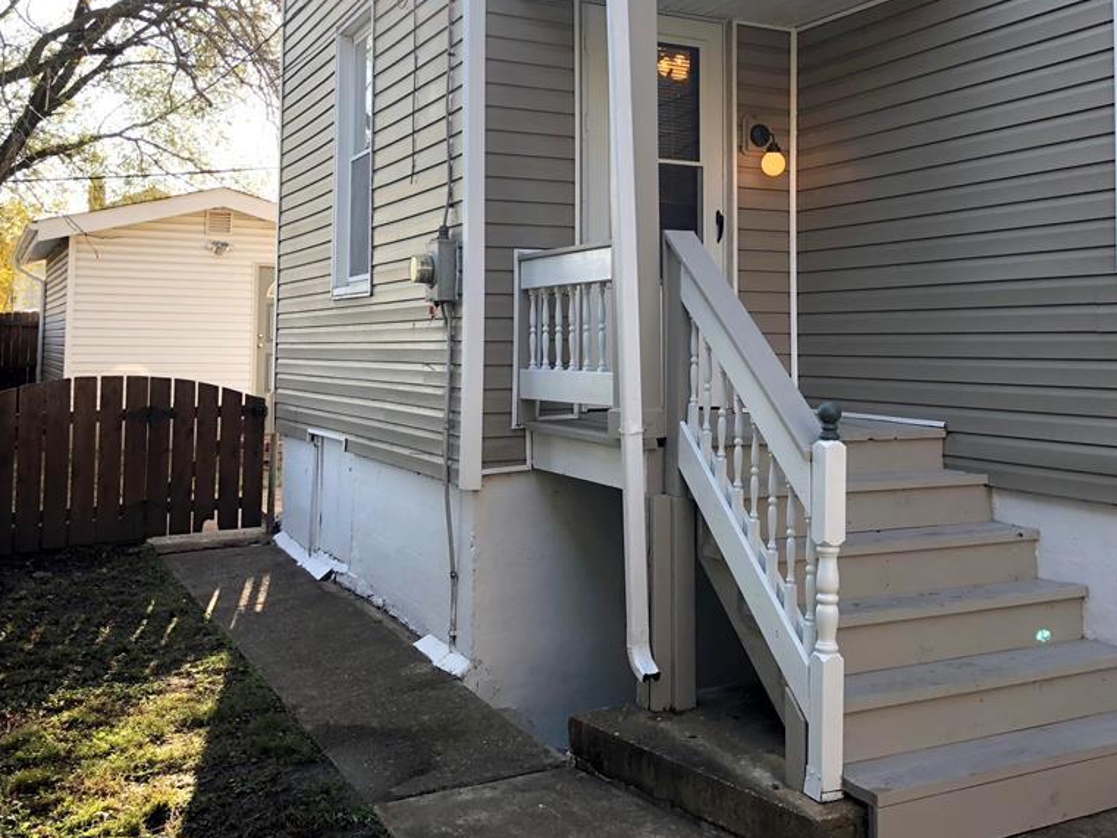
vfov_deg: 36.5
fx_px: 1259
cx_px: 703
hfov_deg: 47.4
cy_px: 288
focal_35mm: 39
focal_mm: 3.99
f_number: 1.8
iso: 20
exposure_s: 1/209
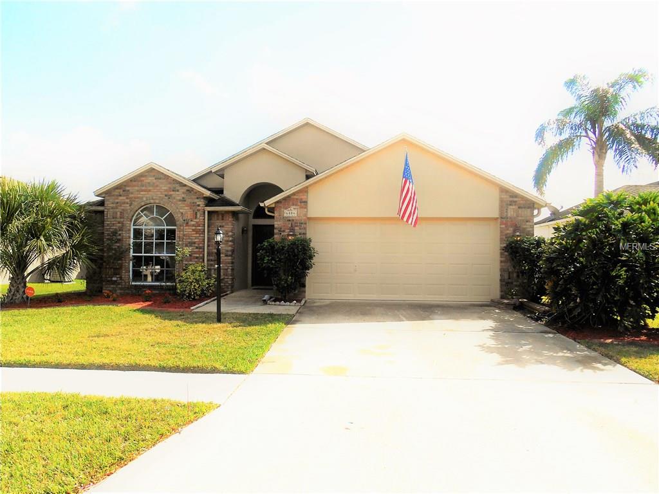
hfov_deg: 67.3
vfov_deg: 53.1
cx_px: 330
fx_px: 495
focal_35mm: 26
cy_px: 247
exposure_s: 1/1000
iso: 80
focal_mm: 4.7
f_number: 3.4
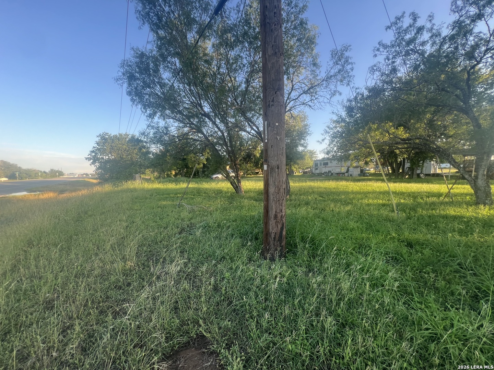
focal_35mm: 13
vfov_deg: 89.9
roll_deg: +0.5
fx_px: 186
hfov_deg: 106.2
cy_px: 185
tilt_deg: -3.9
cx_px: 247
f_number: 1.8
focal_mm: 1.57
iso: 32
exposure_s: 1/118
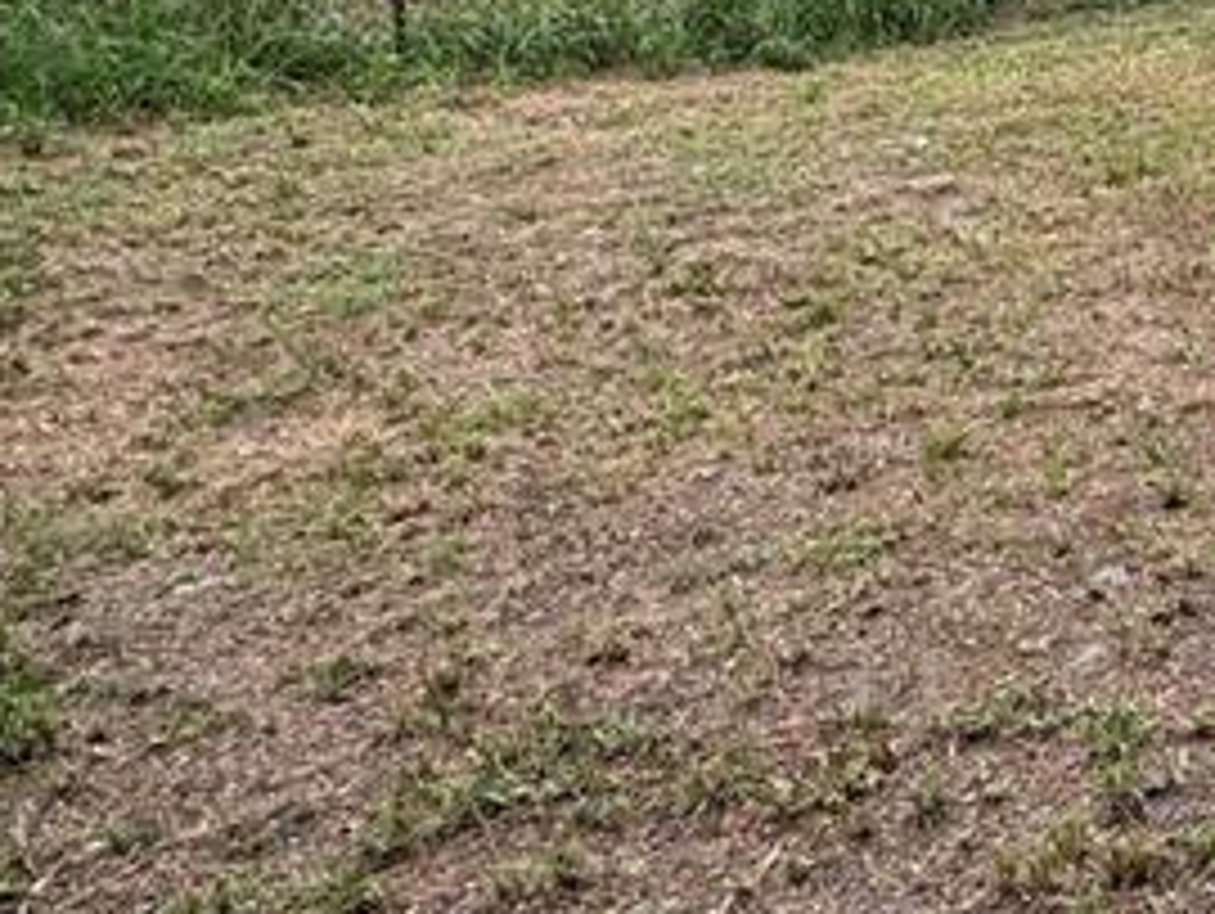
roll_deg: -0.5
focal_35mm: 53
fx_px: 1862
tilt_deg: -7.1
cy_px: 9
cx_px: 1714
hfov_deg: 27.6
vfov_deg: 26.2
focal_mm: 2.22
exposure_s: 1/428
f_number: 2.2
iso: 40
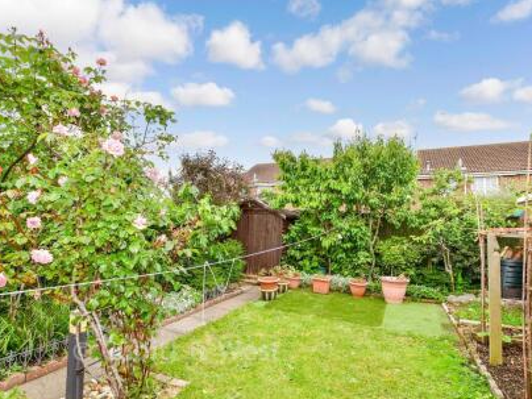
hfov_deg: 91.0
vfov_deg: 74.7
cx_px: 277
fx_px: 261
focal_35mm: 17
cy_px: 207
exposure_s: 1/160
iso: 250
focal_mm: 10
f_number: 8
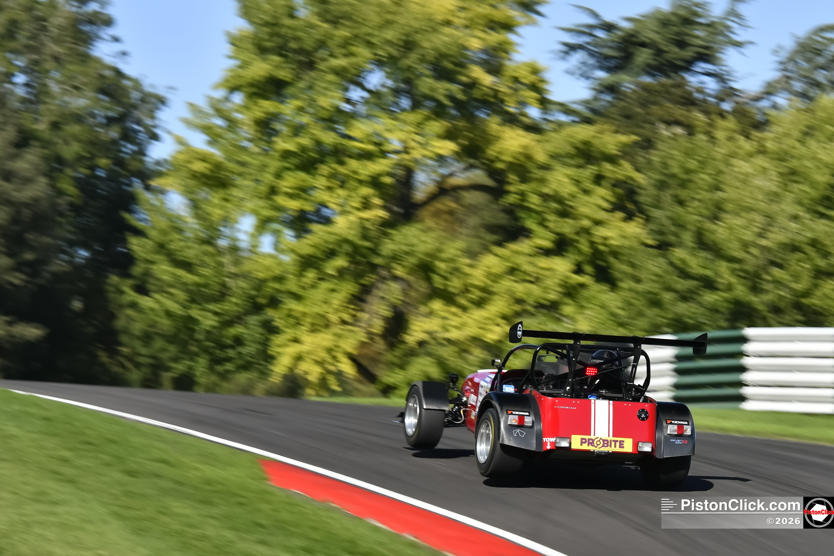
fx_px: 4864
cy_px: 278
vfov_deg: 6.5
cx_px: 417
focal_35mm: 210
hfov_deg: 9.8
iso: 100
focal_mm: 140
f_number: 7.1
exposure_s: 1/125
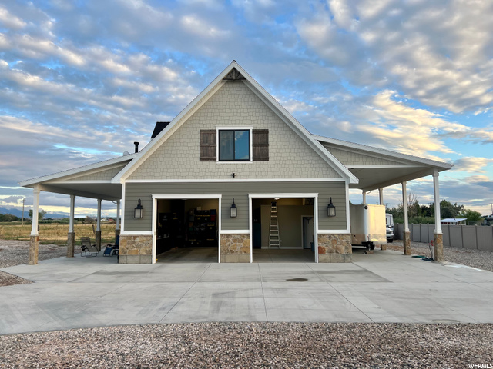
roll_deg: +0.3
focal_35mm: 26
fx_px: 370
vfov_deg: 53.1
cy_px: 184
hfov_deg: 67.3
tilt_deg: +5.7
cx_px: 246
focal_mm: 5.7
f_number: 1.5
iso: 50
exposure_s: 1/594
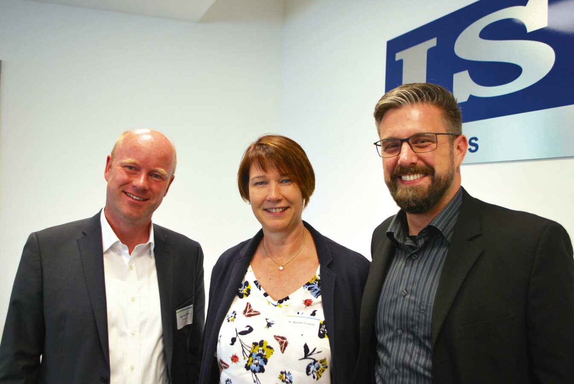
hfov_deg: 53.1
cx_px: 287
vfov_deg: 37.0
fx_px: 575
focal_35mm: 36
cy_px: 192
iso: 250
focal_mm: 24
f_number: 4.2
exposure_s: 1/30
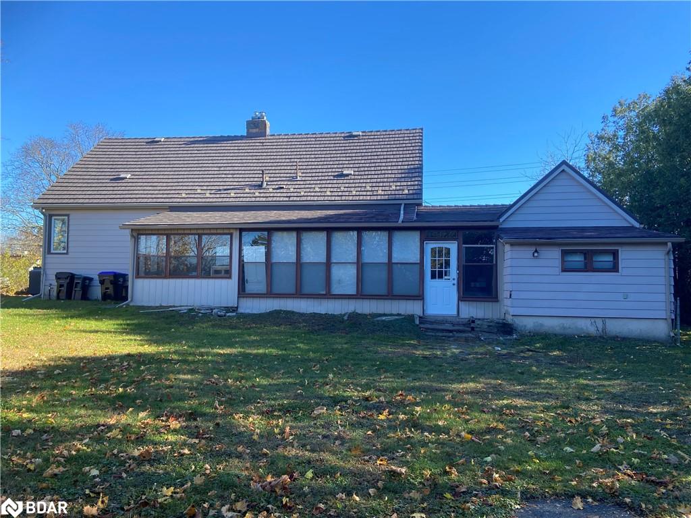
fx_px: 519
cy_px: 259
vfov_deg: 53.1
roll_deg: +0.2
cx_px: 346
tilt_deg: +4.7
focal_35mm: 26
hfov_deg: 67.3
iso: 32
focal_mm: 4.25
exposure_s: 1/827
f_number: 1.8
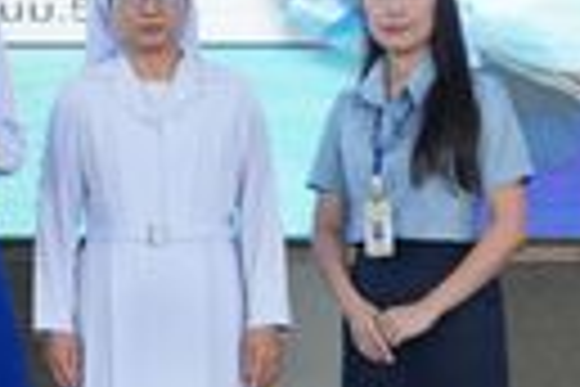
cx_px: -220
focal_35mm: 160
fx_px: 2583
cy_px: -81
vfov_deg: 8.5
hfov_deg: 12.3
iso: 1600
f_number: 4.5
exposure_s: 1/200
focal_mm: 23
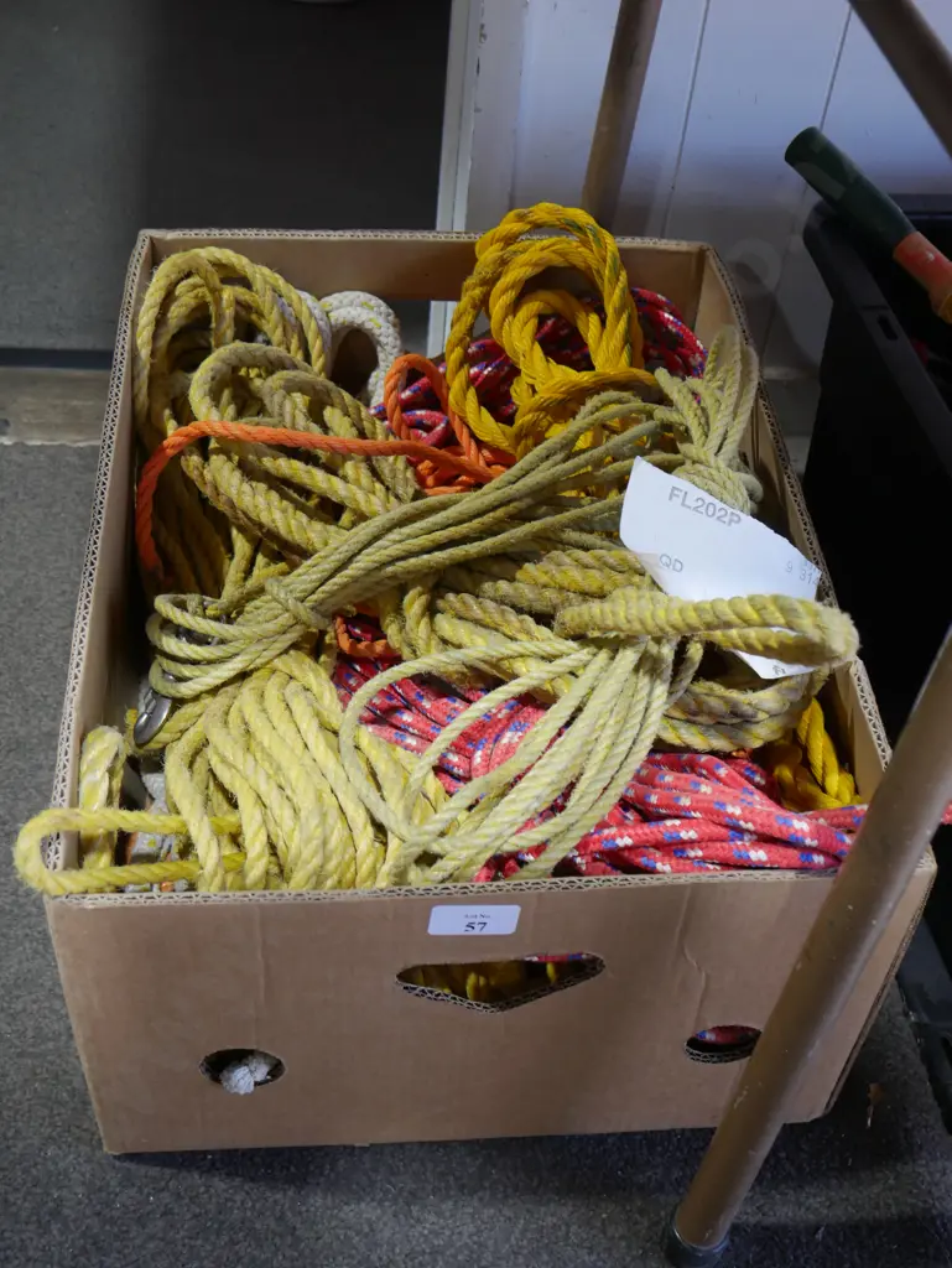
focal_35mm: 40
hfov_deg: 36.0
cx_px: 476
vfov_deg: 46.8
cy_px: 634
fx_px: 1466
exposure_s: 1/60
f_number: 4.5
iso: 400
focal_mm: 20
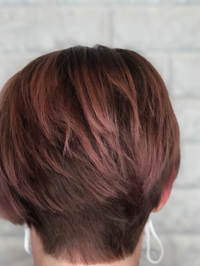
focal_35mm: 72
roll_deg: +0.1
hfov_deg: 20.4
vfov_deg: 26.9
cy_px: 168
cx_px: 92
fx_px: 554
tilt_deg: -3.9
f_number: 2.8
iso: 40
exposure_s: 1/30
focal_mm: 6.6
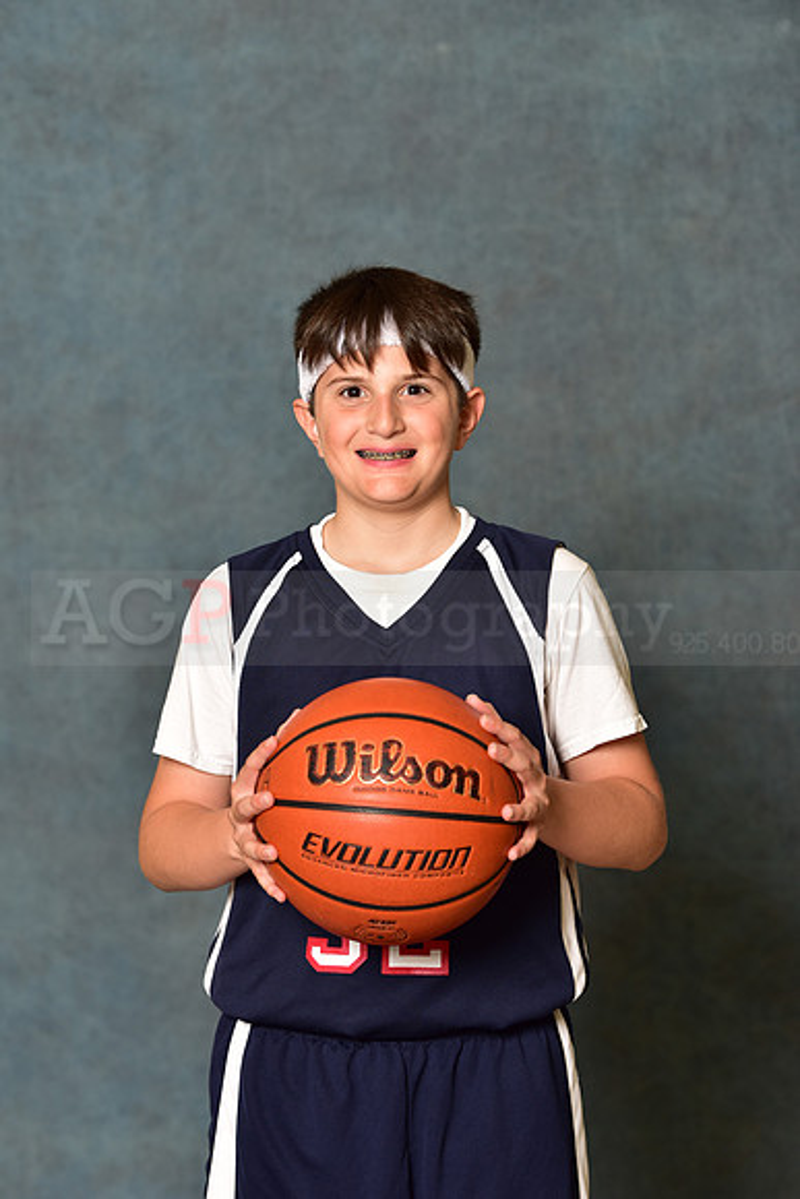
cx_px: 400
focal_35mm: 112
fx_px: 3731
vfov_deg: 18.3
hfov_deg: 12.2
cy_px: 600
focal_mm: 112
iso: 320
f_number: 4.5
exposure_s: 1/200
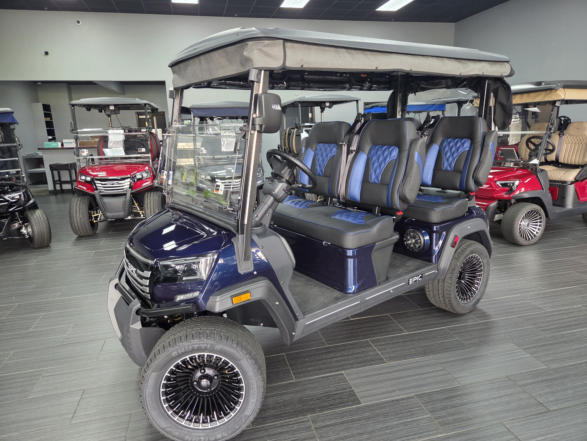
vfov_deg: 58.9
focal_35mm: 23
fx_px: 390
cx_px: 294
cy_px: 220
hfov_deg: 73.9
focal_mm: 5.4
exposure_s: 1/120
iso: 500
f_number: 1.8
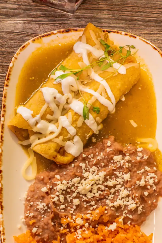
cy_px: 176
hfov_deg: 18.4
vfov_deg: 27.0
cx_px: 101
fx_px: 499
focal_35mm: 74
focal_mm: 38
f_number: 5
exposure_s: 1/40
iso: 2000
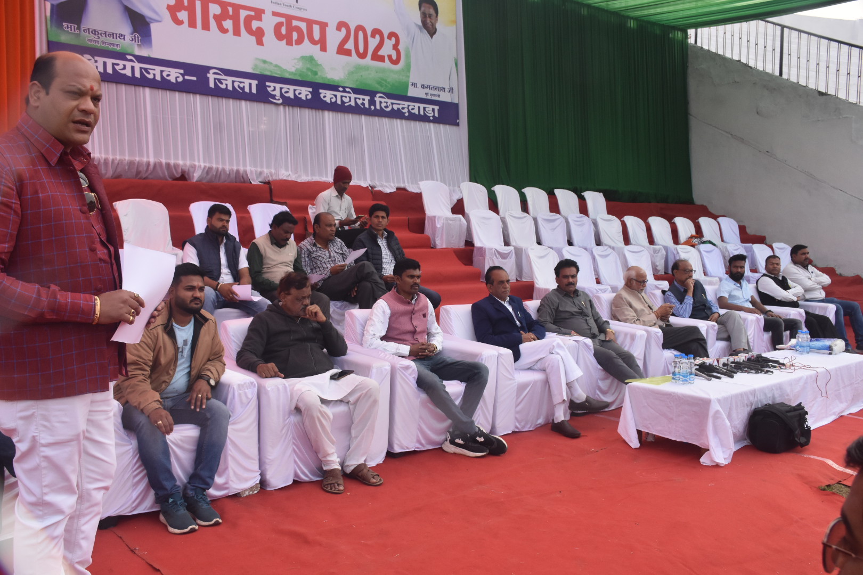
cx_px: 432
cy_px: 288
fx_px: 719
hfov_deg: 61.9
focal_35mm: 30
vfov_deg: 43.6
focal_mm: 20
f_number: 8
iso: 800
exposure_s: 1/500
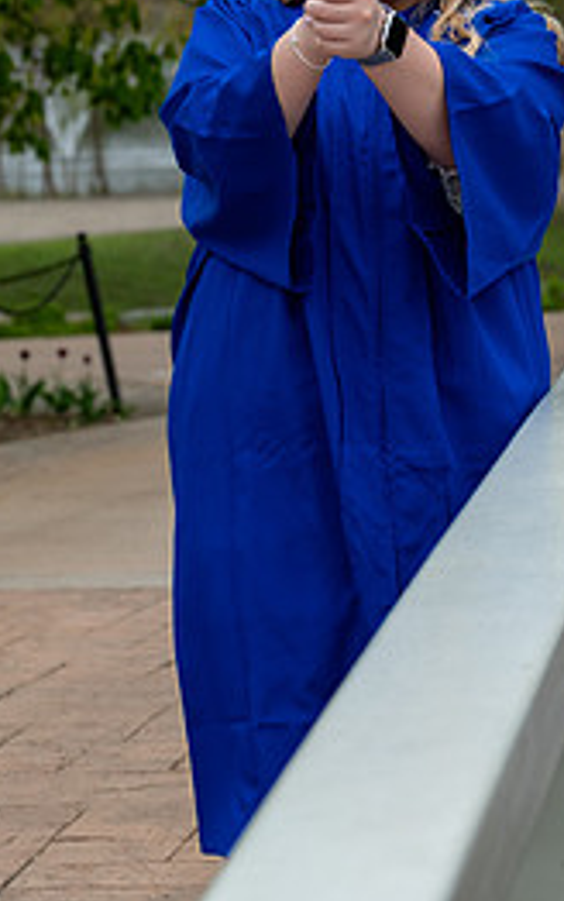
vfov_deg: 11.6
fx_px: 4422
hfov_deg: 7.3
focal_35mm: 180
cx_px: 471
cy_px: 279
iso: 250
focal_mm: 68.7
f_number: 4.5
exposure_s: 1/320
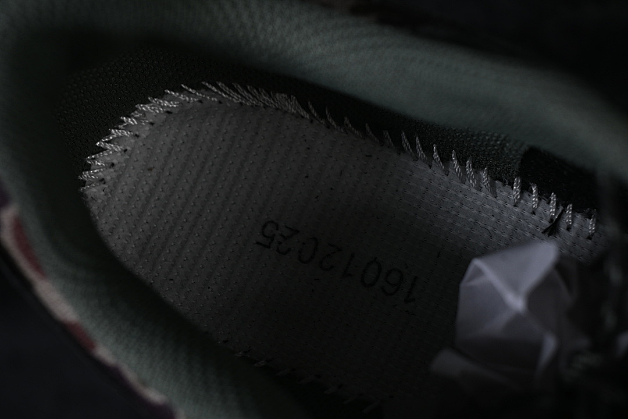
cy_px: 210
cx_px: 314
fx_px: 1308
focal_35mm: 75
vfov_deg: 18.2
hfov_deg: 27.0
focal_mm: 50
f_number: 6.3
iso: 160
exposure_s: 1/60
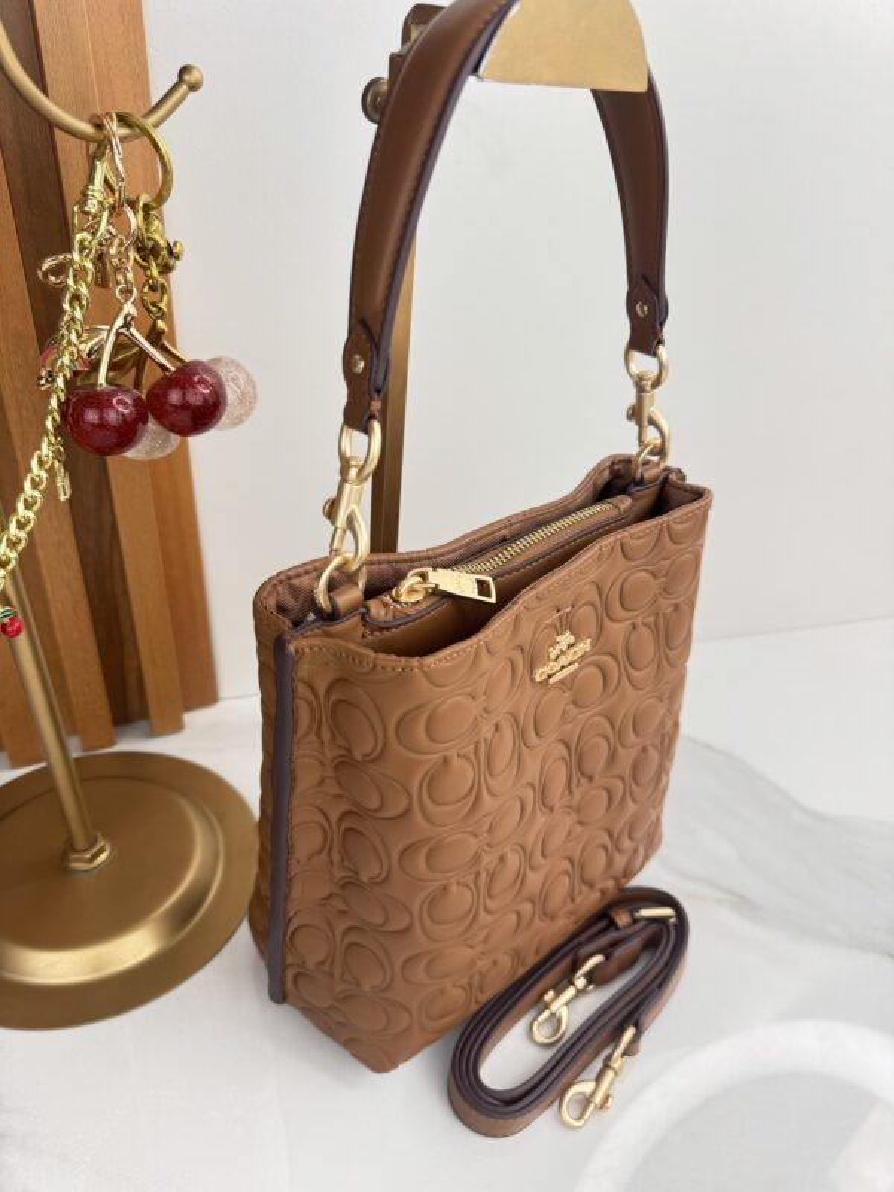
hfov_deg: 56.8
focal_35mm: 24
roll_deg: -3.5
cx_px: 447
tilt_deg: -34.5
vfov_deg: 71.6
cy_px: 596
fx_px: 826
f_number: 1.78
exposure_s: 1/290
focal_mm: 6.76
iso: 80
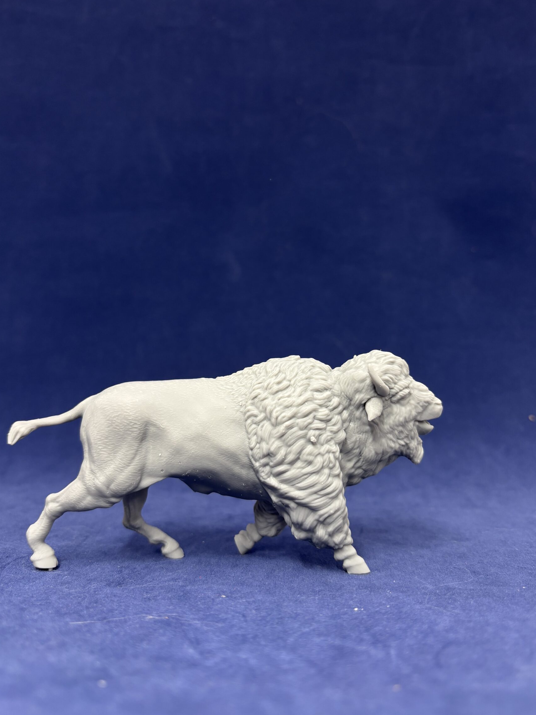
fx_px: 599
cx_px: 275
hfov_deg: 48.2
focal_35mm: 29
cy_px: 350
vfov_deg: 61.7
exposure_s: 1/100
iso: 80
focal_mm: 5.96
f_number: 1.6
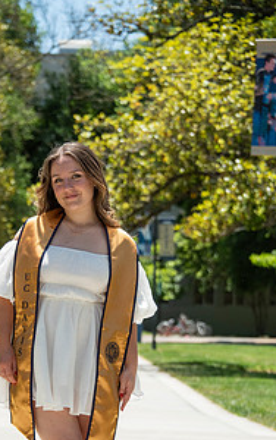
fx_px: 2054
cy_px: 308
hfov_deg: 7.7
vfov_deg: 12.2
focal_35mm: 171
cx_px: 82
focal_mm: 112
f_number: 5.6
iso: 500
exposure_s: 1/2500
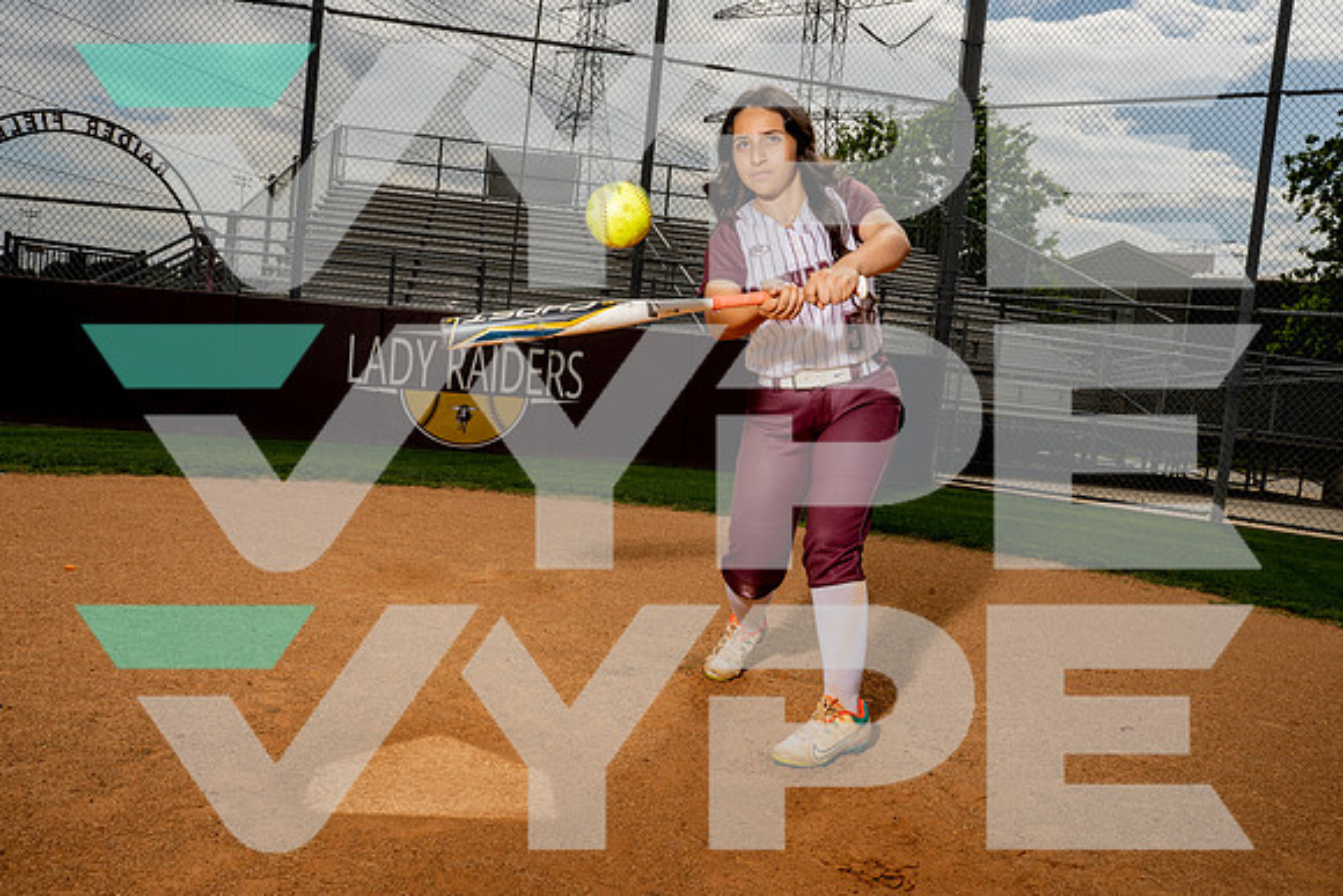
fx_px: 1102
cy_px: 449
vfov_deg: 44.2
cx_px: 675
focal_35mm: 30
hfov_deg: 62.7
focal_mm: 28
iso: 100
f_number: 16
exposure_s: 1/250
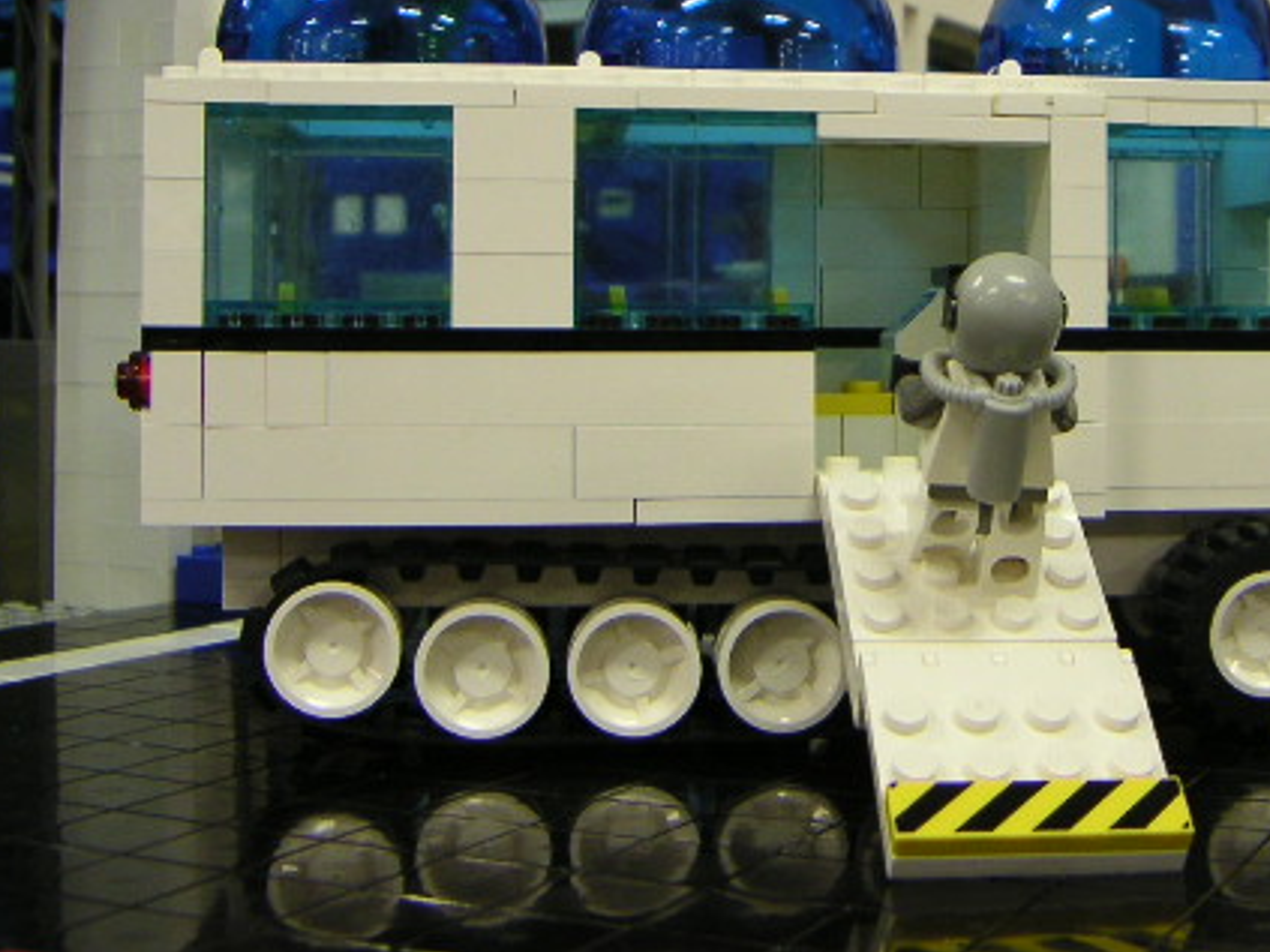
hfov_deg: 34.0
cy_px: 306
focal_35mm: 56
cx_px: 874
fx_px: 2054
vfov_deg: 25.9
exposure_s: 1/10
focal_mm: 4.8
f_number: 2.8
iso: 100
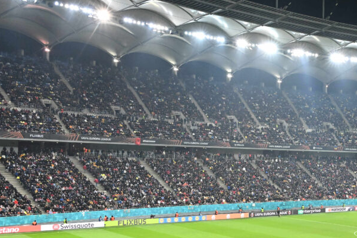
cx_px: 352
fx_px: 555
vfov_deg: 24.0
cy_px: 165
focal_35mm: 56
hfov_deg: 32.9
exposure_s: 1/640
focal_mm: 24
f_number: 4.5
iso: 4000
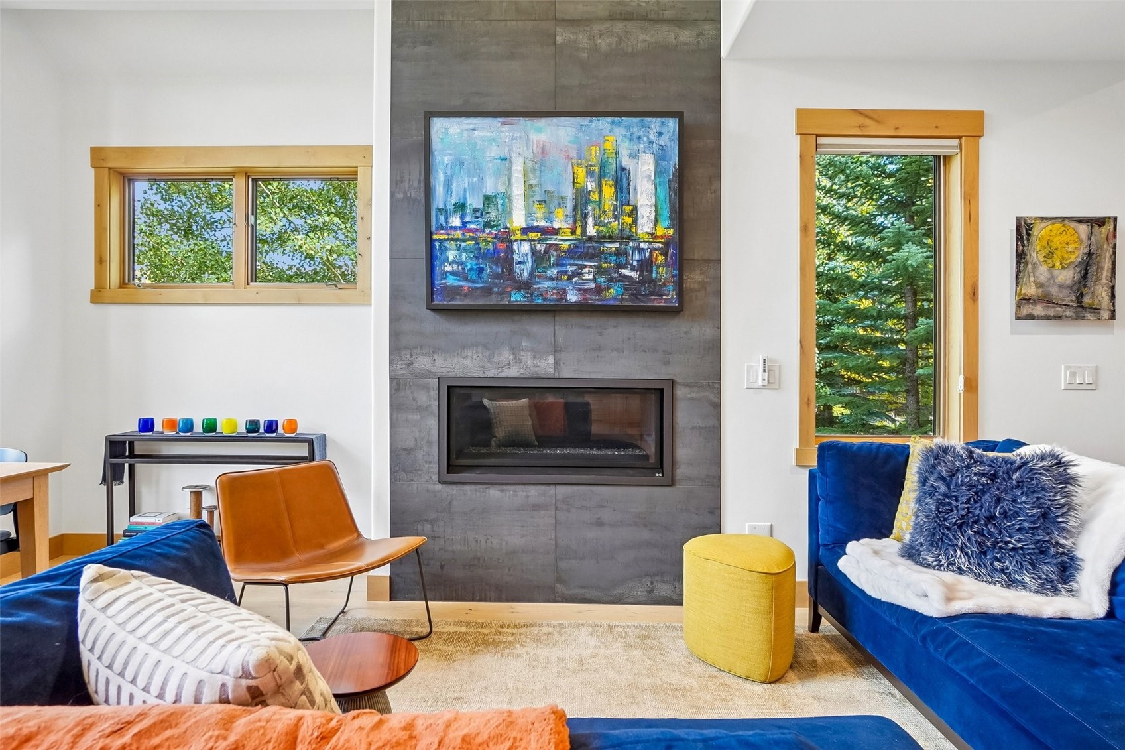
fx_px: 562
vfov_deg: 67.4
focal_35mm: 18
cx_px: 562
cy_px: 375
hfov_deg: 90.0
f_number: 8
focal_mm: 12
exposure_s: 1/13
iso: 400
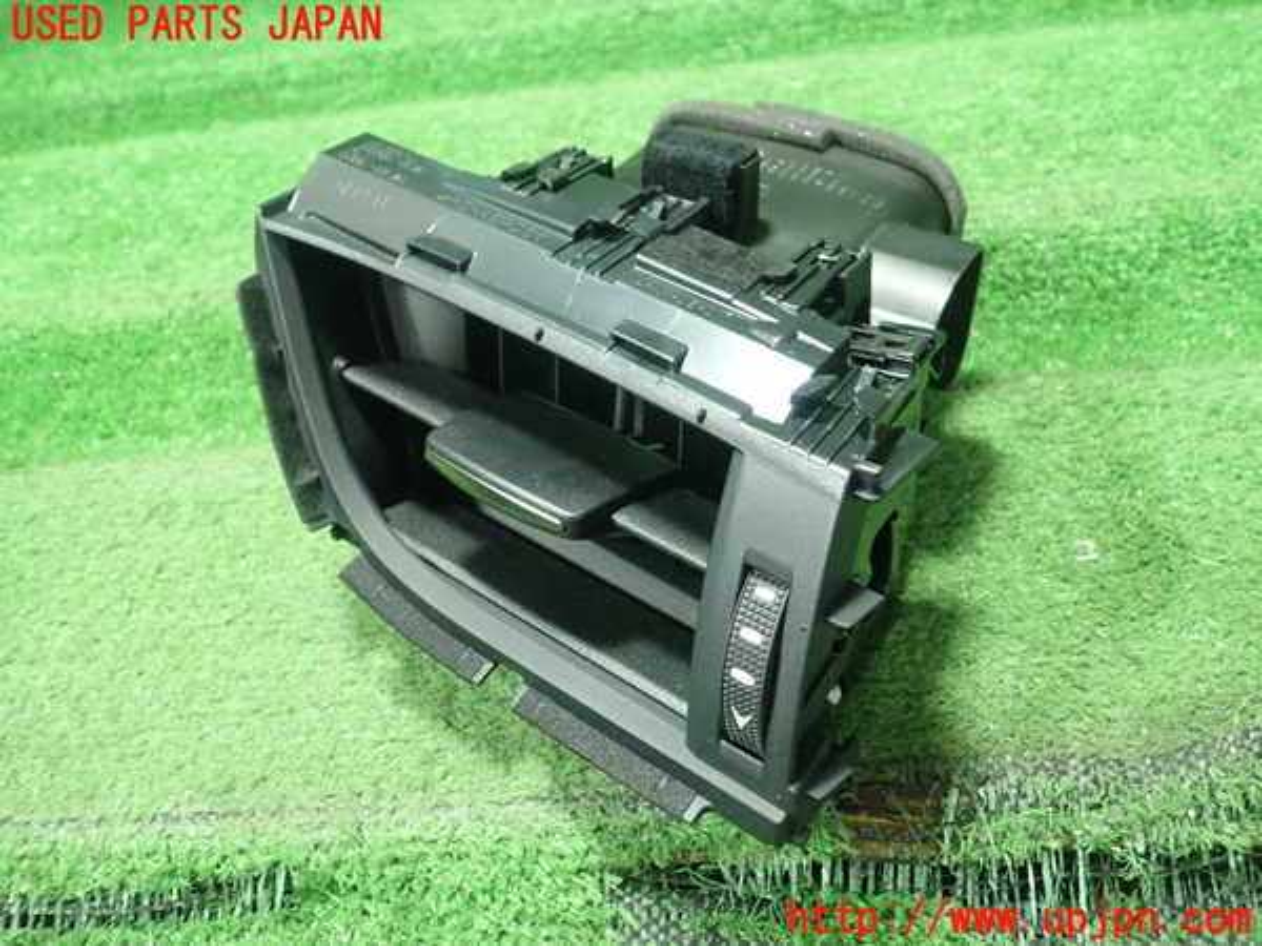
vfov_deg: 46.8
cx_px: 631
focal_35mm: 30
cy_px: 473
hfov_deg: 60.0
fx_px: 1094
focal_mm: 5.5
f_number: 2.3
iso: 800
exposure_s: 1/80
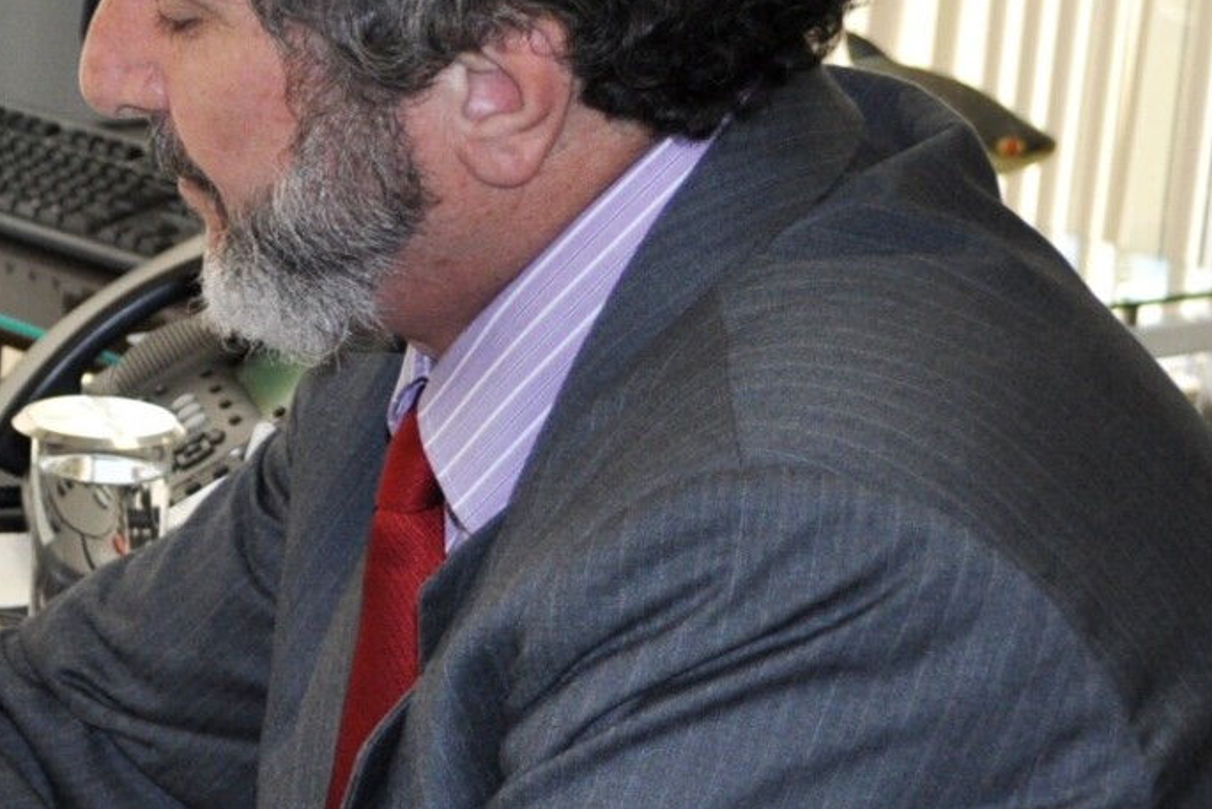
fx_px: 4714
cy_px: 333
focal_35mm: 140
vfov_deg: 9.8
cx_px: -437
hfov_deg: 14.0
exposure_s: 1/125
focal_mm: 32
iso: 400
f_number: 4.8
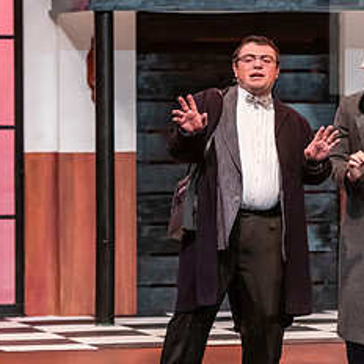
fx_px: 3414
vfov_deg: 6.1
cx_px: 282
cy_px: 153
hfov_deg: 6.1
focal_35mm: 287
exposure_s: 1/200
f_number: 3.2
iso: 3200
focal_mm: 135
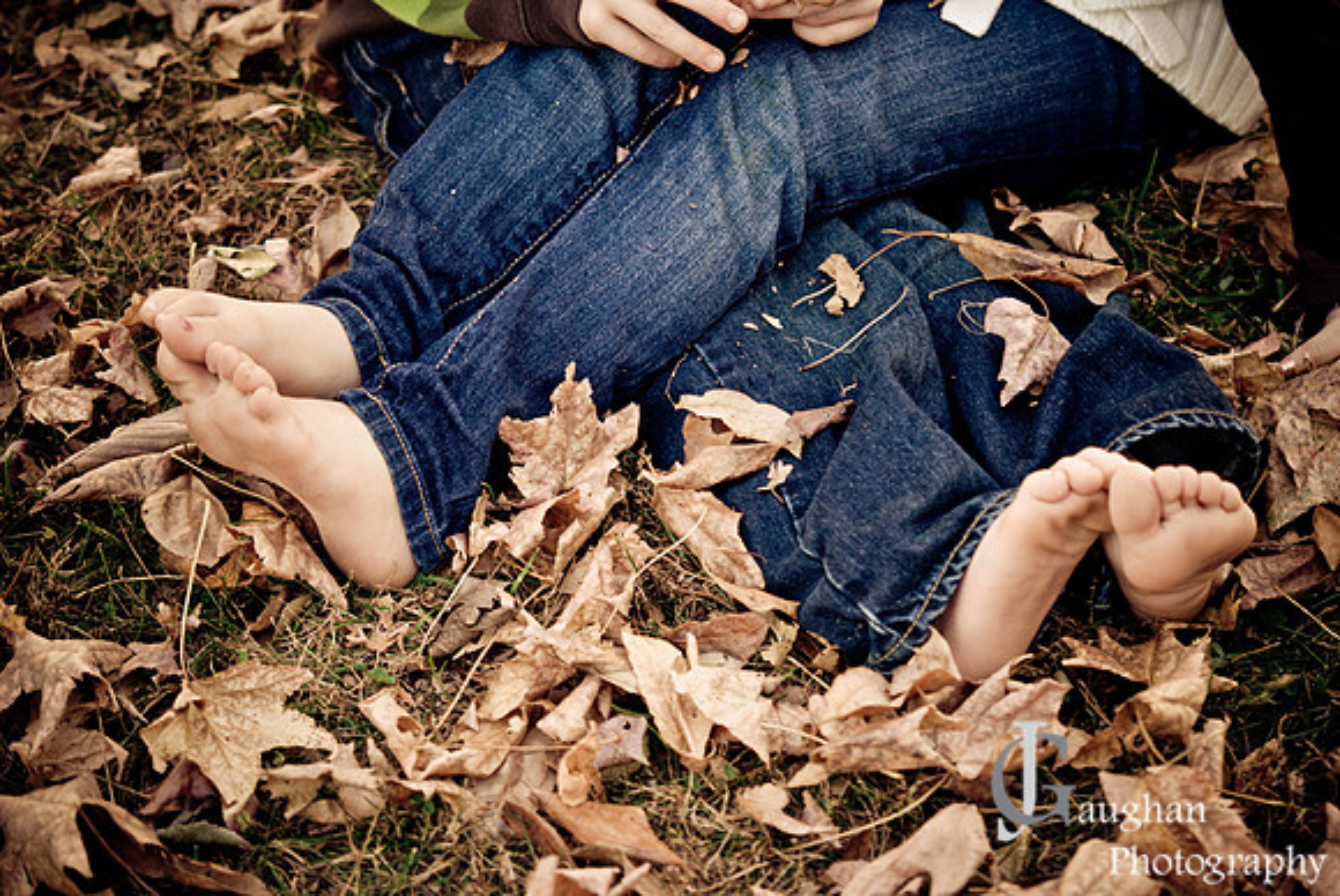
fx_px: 4359
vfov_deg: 11.7
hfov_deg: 17.5
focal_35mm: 117
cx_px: 670
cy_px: 448
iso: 250
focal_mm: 78
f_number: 2.8
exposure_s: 1/80
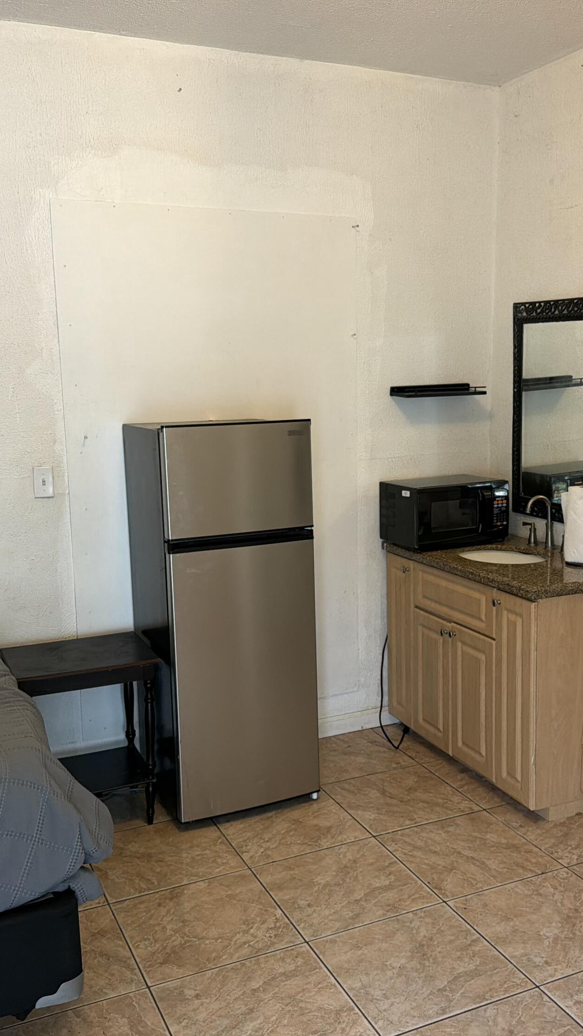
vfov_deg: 56.6
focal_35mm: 35
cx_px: 332
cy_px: 520
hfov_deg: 33.7
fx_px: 962
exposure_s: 1/60
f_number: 1.78
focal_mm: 6.76
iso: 250
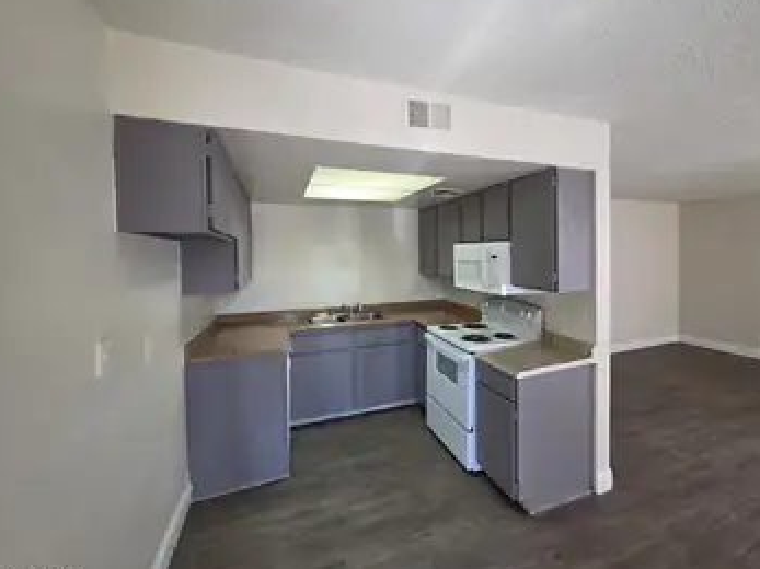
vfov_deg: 81.6
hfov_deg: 97.9
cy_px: 263
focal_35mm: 15
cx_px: 418
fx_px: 329
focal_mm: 2.2
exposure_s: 1/60
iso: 160
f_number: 1.9
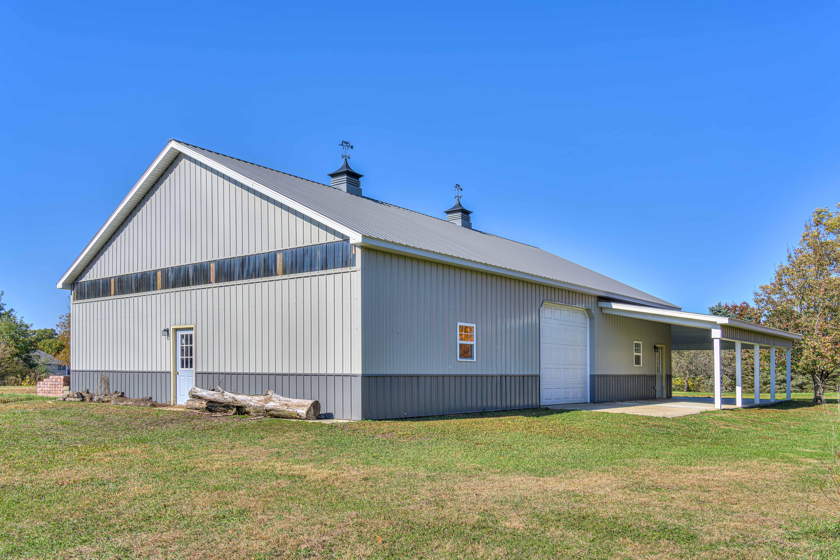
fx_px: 653
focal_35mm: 28
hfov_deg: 65.5
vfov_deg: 46.4
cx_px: 420
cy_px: 280
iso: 100
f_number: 10
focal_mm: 28
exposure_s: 1/200
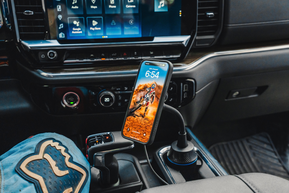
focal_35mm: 39
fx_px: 315
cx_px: 144
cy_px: 96
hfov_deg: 49.2
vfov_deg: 34.0
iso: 3200
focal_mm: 39.3
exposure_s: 1/400
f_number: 5.6
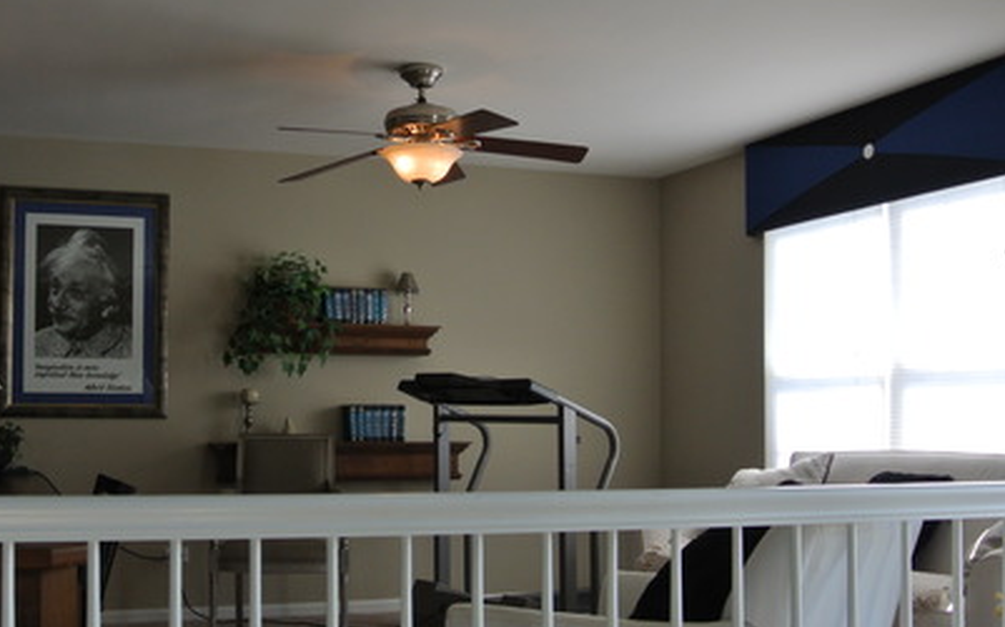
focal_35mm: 44
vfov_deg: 29.1
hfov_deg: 45.1
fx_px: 1204
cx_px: 409
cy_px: 384
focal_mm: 10
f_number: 3.5
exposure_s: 1/200
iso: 200
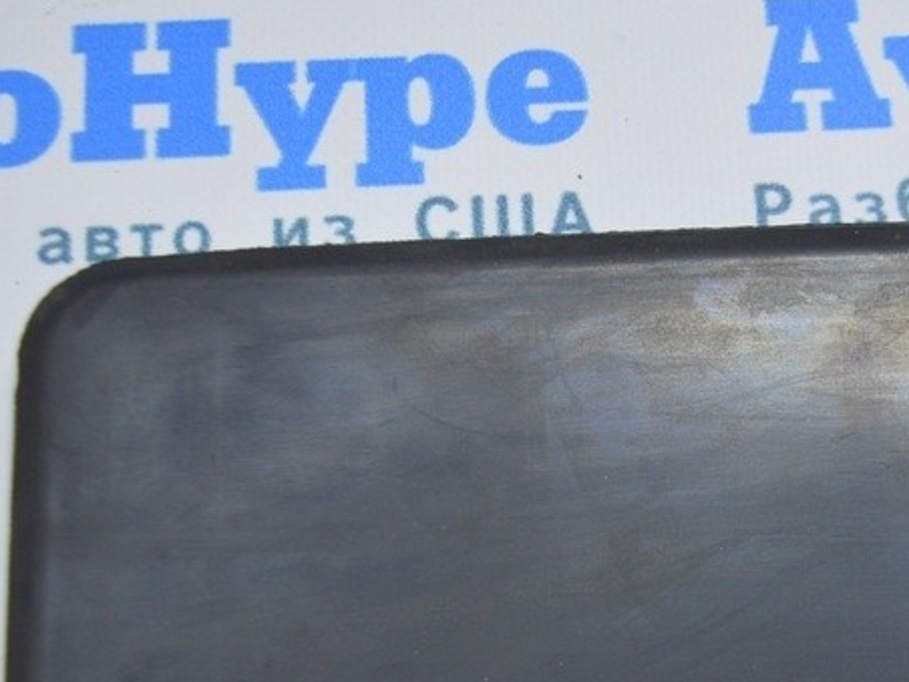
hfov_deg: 22.0
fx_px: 2313
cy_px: 637
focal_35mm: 88
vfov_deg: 16.5
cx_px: 716
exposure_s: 1/60
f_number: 4
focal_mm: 27
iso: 400
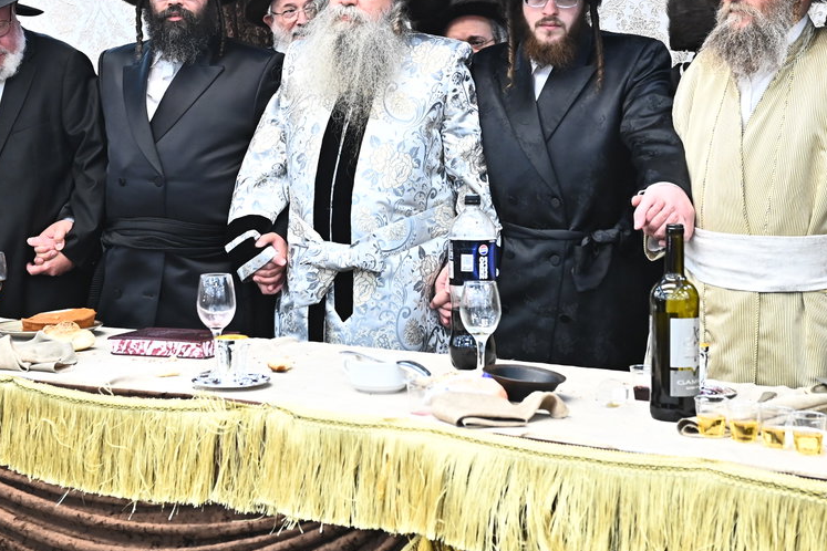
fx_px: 1378
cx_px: 338
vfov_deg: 22.4
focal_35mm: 60
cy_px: 145
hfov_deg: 33.3
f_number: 4.5
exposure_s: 1/160
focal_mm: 32
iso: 2000
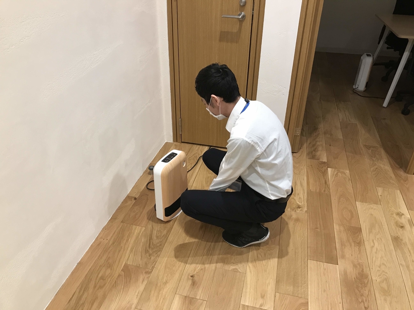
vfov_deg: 49.7
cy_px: 155
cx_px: 207
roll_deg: -1.6
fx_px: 335
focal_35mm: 28
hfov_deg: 63.4
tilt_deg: -31.4
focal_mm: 3.99
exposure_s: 1/25
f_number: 1.8
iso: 40
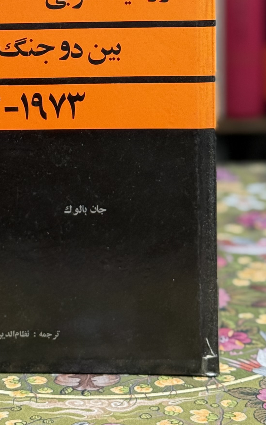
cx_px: 64
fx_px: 1357
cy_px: 22
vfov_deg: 17.5
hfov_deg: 11.2
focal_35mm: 117
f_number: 1.78
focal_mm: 6.76
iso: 125
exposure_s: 1/100
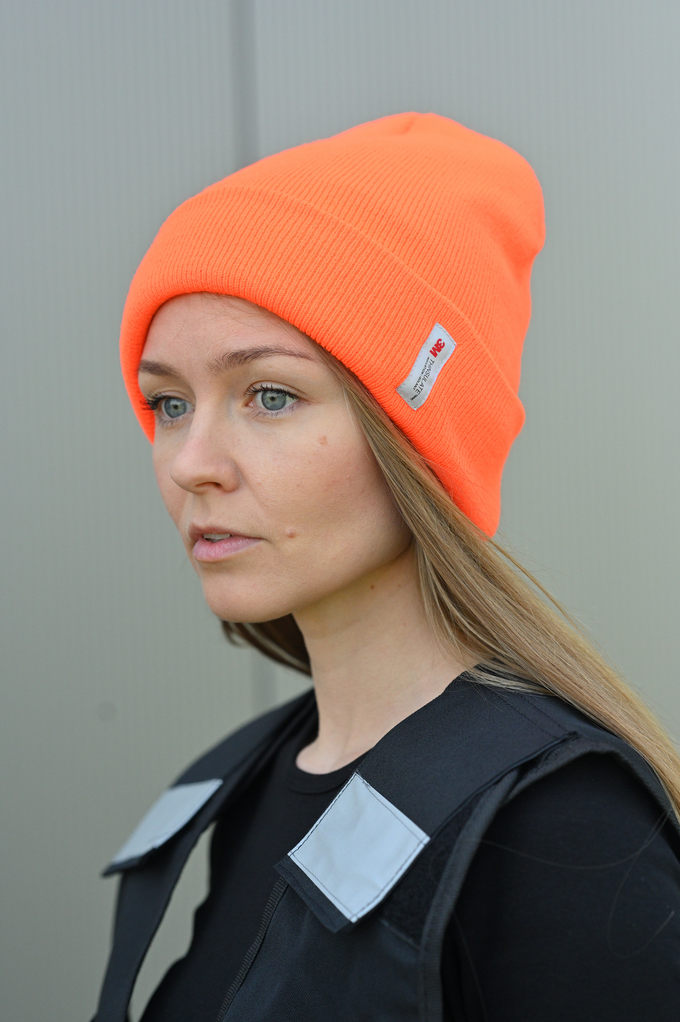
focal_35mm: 85
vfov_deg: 23.9
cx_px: 340
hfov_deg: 16.1
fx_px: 2411
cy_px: 511
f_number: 4
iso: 1250
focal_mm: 85
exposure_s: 1/4000
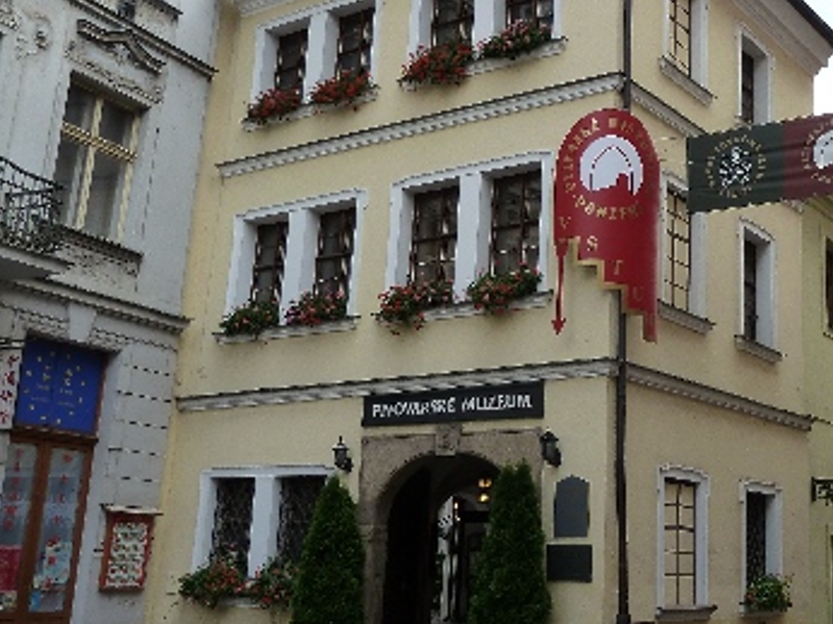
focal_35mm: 47
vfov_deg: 30.8
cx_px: 626
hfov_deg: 39.4
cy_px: 275
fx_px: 1130
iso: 125
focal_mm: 4.7
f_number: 4
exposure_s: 1/250
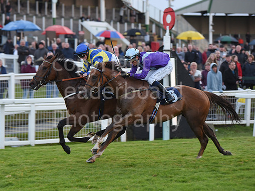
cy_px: 95
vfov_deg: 11.7
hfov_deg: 15.5
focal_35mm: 127
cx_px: 118
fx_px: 936
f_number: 2.8
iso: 1250
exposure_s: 1/800
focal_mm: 116
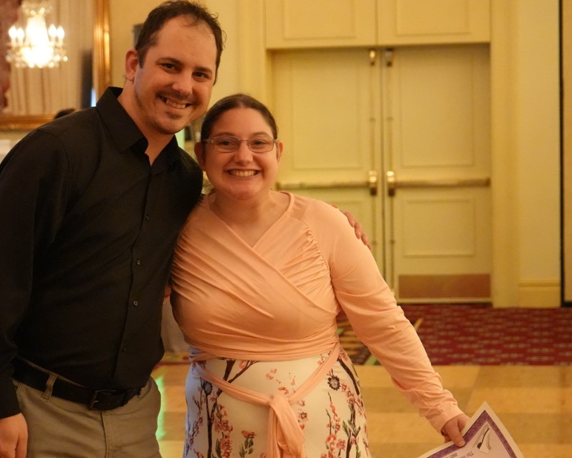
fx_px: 1845
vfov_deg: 14.1
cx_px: 211
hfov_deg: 17.6
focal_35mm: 109
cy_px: 307
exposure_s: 1/100
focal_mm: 70
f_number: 5.6
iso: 12800
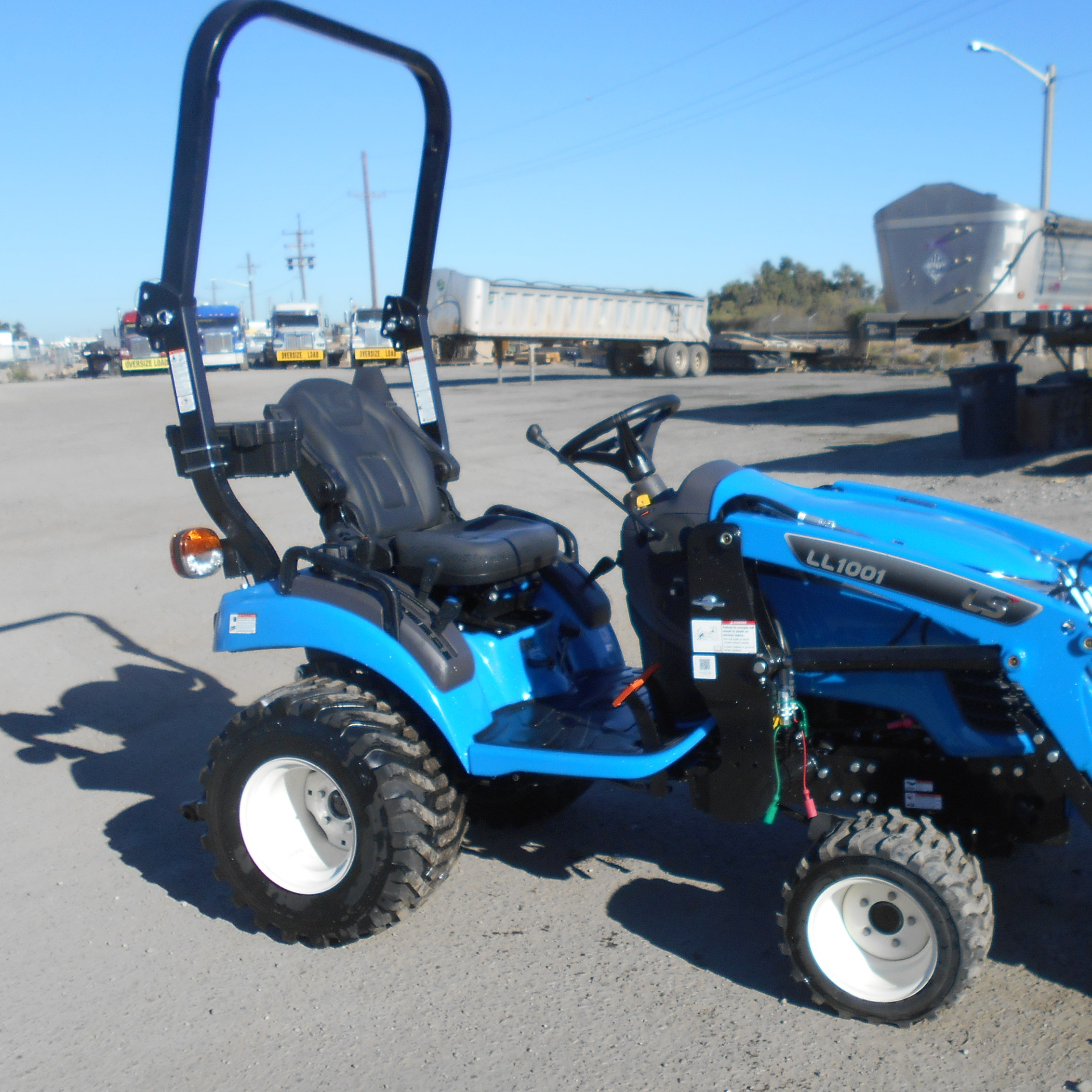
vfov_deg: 44.9
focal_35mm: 37
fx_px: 1321
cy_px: 552
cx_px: 787
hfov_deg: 43.8
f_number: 3.2
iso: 80
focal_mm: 4.6
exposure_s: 1/1000
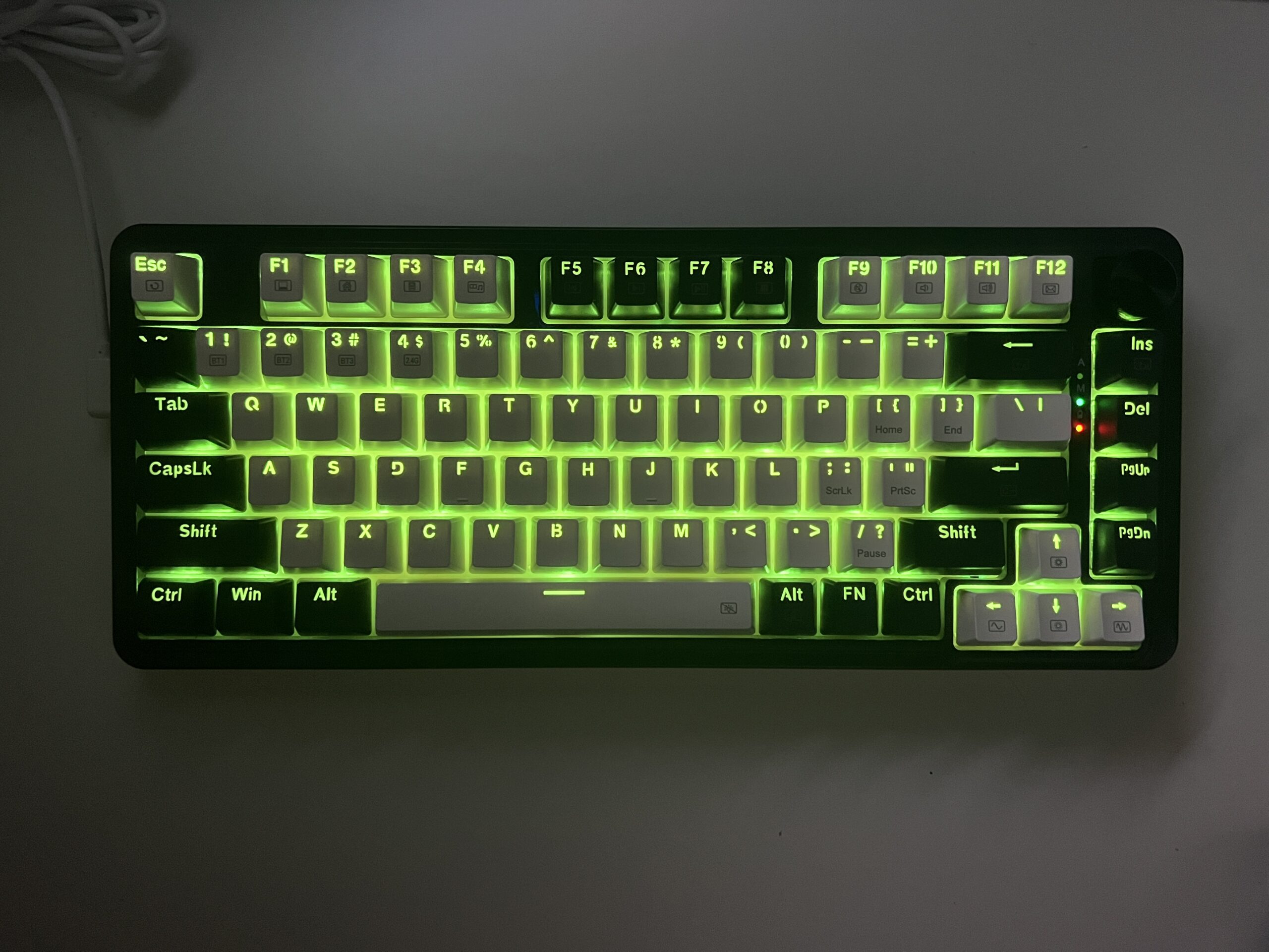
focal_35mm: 26
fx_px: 953
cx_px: 634
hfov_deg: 67.3
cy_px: 476
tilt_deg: -88.7
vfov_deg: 53.1
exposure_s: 1/48
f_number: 1.5
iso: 500
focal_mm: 5.7
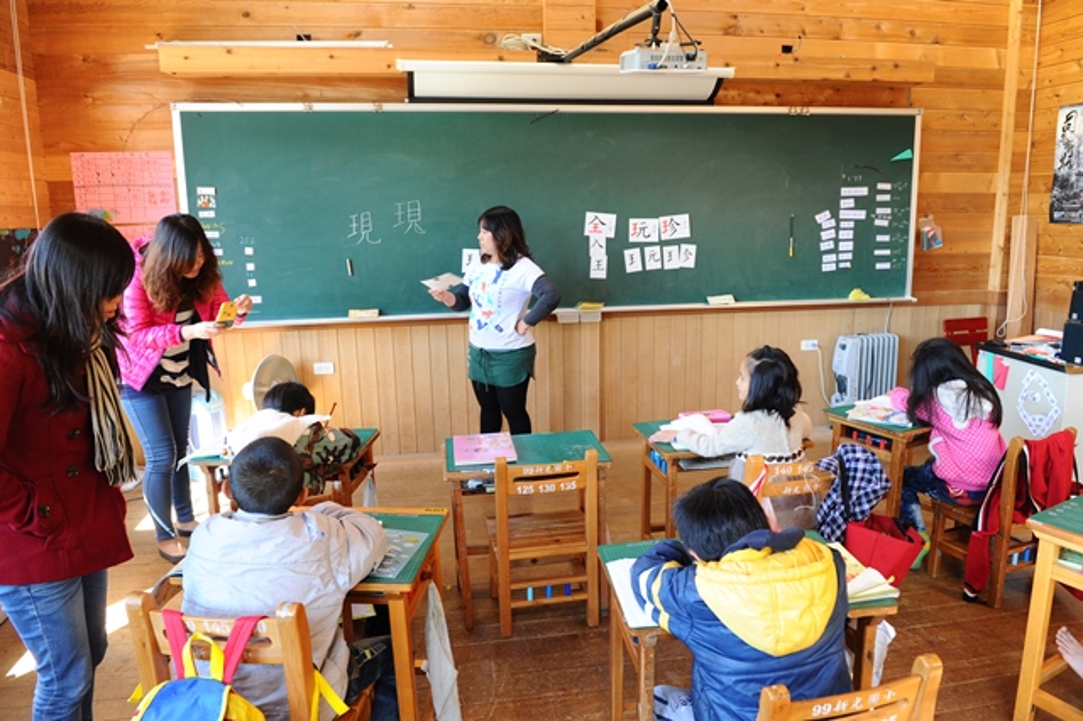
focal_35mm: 24
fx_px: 722
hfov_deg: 73.8
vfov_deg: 53.1
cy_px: 360
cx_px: 542
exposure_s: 1/80
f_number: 5.6
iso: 1250
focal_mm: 24
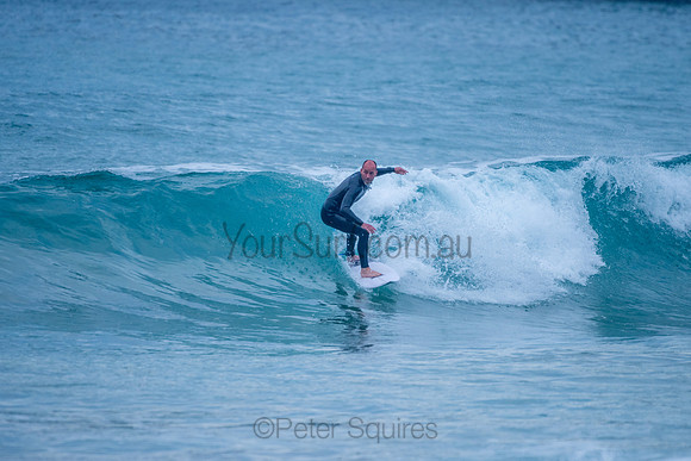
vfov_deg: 2.2
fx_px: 11771
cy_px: 234
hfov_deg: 3.4
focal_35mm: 613
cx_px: 346
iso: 500
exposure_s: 1/640
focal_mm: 500
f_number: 5.6
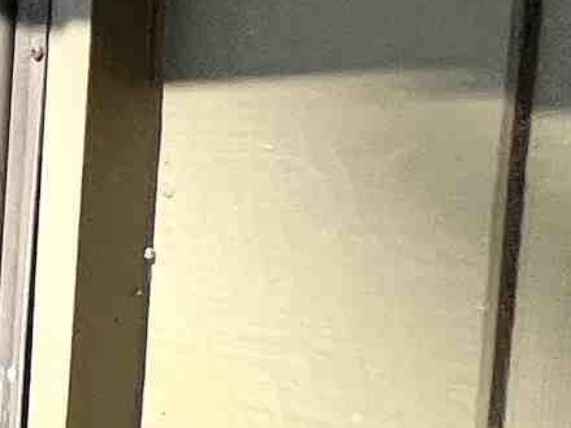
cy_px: 193
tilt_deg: -4.3
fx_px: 1501
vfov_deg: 16.2
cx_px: -1396
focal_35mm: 91
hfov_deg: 9.7
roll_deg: +1.0
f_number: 1.8
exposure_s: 1/633
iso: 32
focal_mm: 1.57
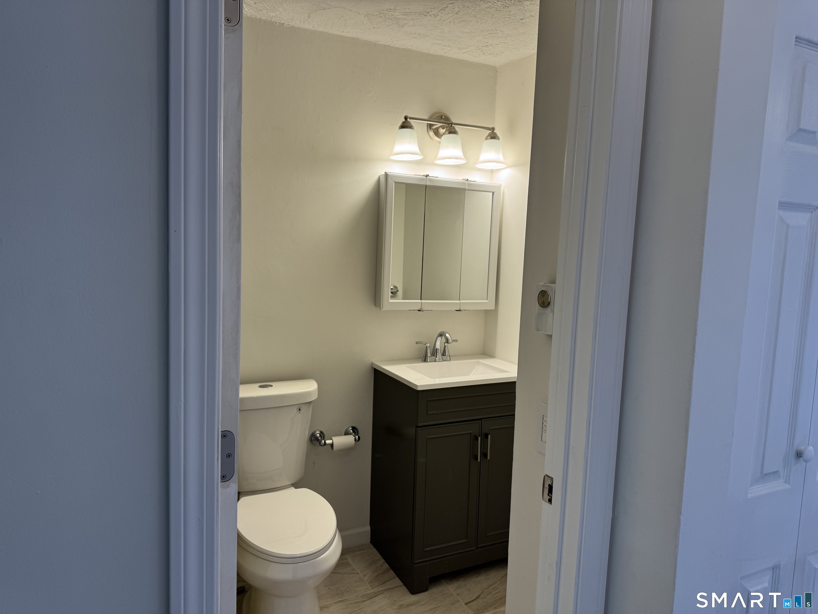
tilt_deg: -6.4
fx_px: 567
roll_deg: -2.1
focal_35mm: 24
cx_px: 409
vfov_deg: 56.8
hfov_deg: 71.6
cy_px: 307
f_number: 1.78
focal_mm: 6.76
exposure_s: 1/120
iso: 80
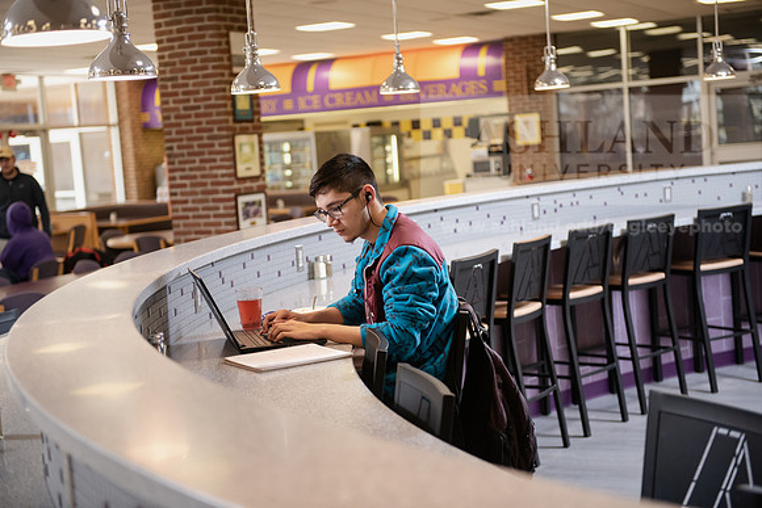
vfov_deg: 22.6
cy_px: 254
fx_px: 1270
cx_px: 381
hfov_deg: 33.4
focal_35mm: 60
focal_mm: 60
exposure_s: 1/200
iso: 1000
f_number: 3.2
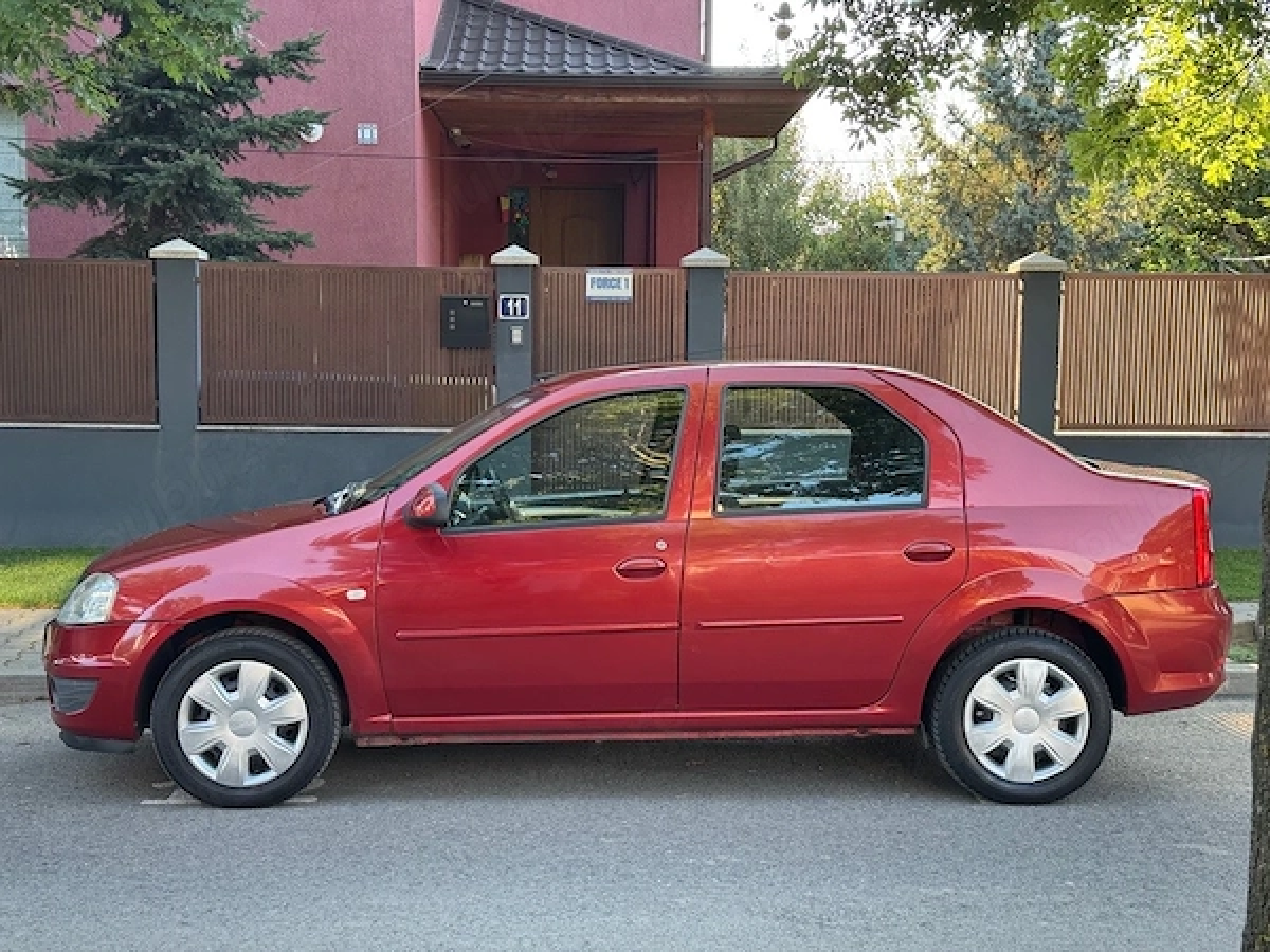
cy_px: 476
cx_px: 635
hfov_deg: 39.7
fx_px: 1761
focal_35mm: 48
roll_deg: -0.5
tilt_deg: -4.8
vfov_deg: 30.3
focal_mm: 6.76
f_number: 1.78
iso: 100
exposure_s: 1/155
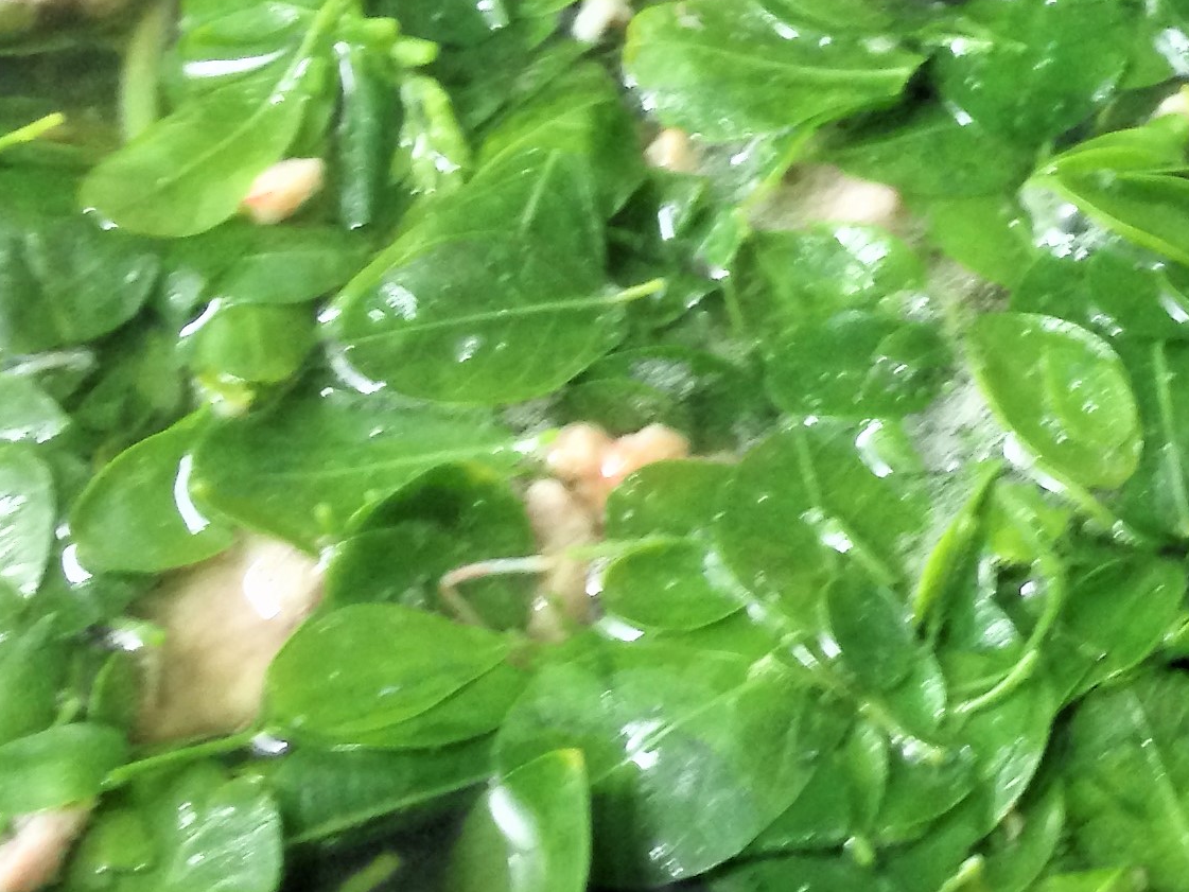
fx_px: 2886
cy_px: 436
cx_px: 966
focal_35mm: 84
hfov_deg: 22.9
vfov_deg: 17.6
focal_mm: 4.12
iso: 160
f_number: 2.4
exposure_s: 1/20
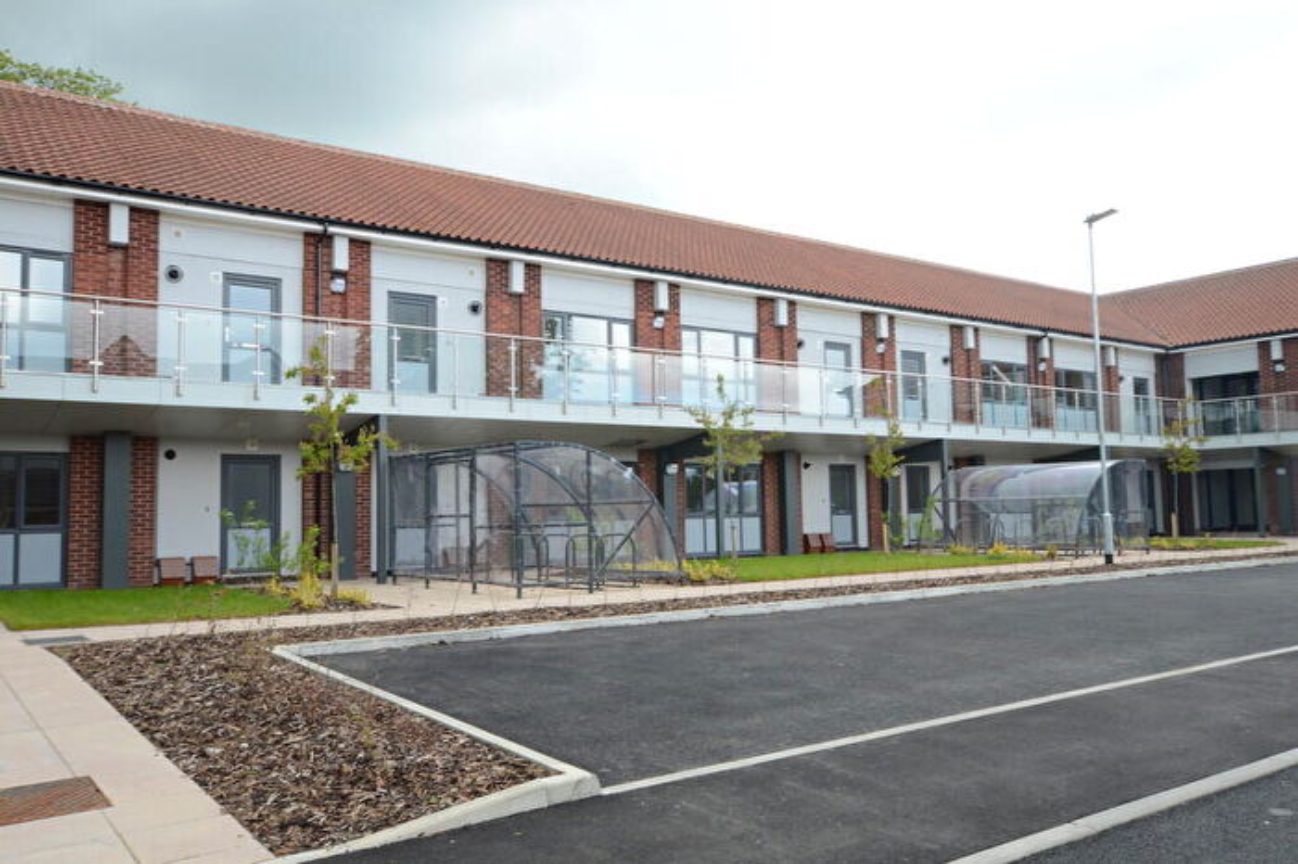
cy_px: 432
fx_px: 1081
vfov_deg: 43.6
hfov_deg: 62.0
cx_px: 649
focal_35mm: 30
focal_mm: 20
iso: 250
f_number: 13
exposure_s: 1/30
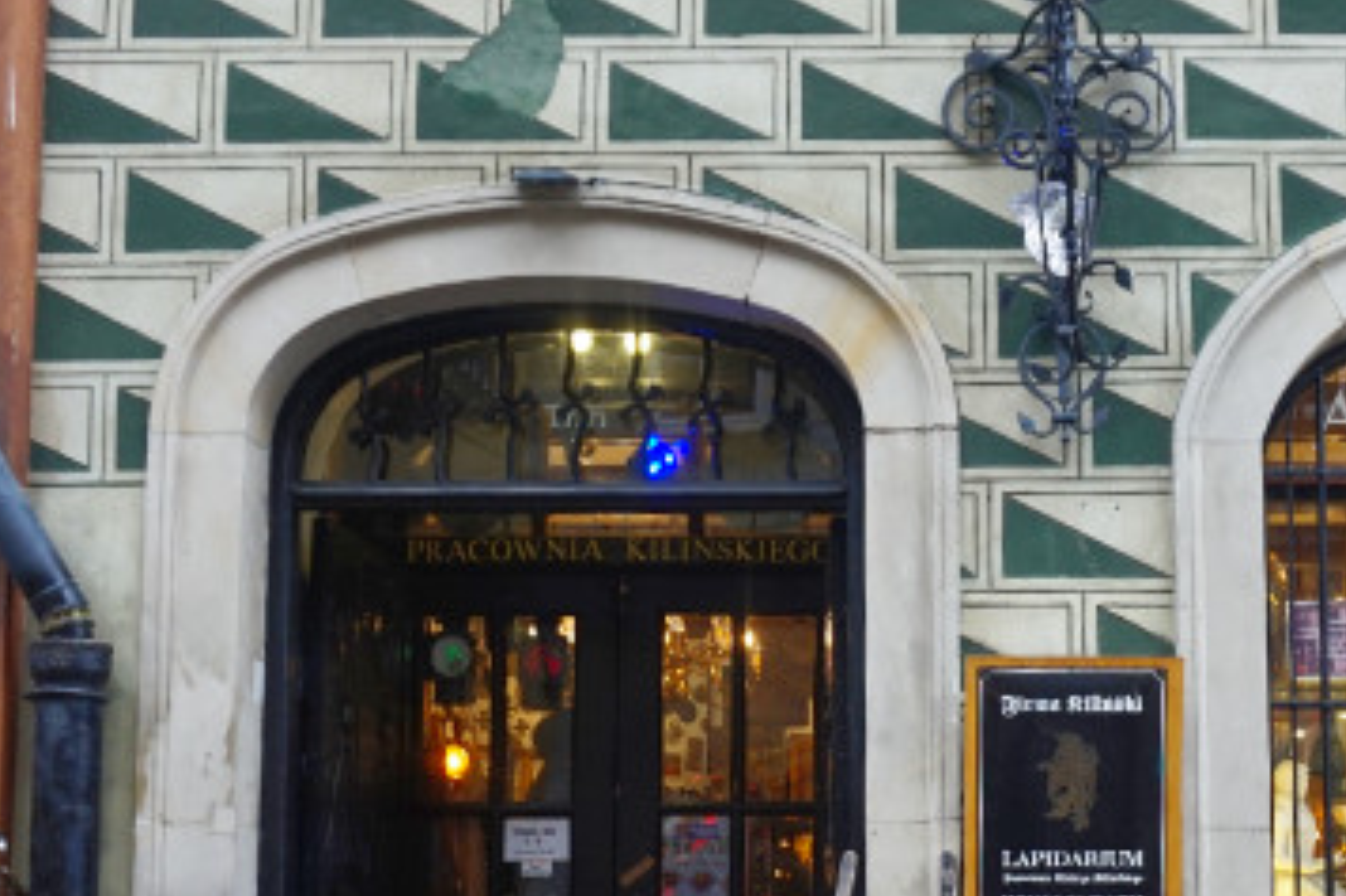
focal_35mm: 54
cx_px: 938
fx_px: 2018
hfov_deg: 36.4
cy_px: 762
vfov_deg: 24.5
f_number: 4
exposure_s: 1/60
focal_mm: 16
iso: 320
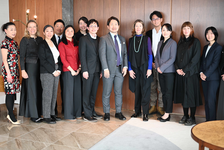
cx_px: 112
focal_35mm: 51
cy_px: 75
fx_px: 317
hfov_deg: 38.9
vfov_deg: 26.5
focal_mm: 50
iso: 200
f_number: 1.8
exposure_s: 1/60
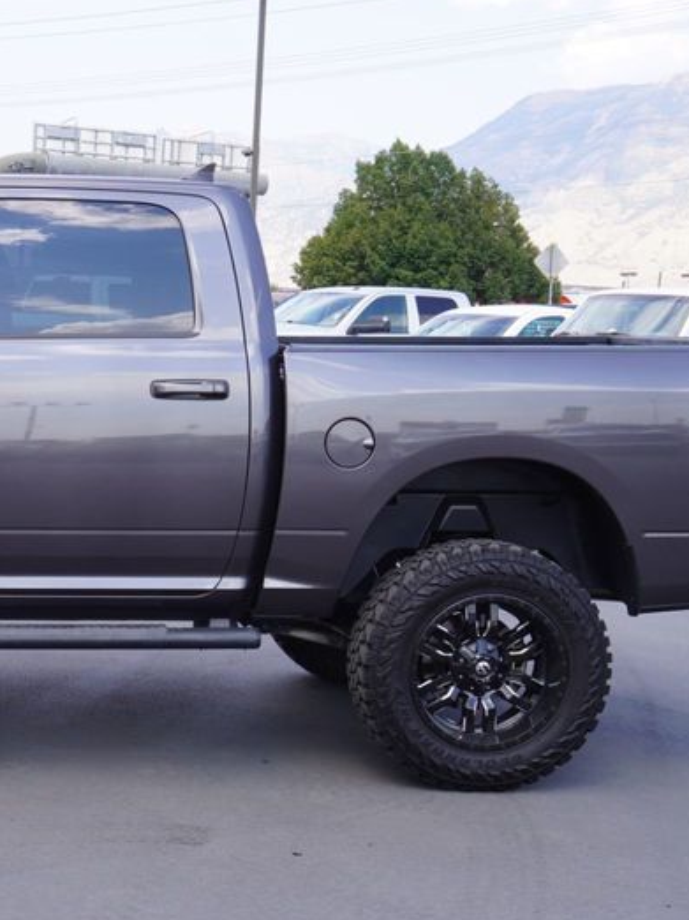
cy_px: 585
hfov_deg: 20.9
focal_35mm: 68
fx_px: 1806
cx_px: -4
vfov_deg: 28.5
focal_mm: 24
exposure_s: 1/100
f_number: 6.3
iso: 100
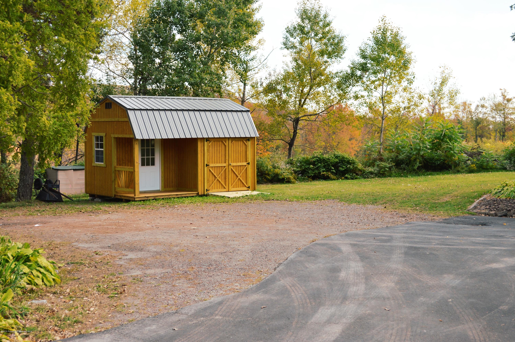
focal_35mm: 52
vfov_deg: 25.7
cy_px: 171
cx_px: 258
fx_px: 750
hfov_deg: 37.9
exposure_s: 1/160
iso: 100
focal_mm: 35
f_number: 6.3
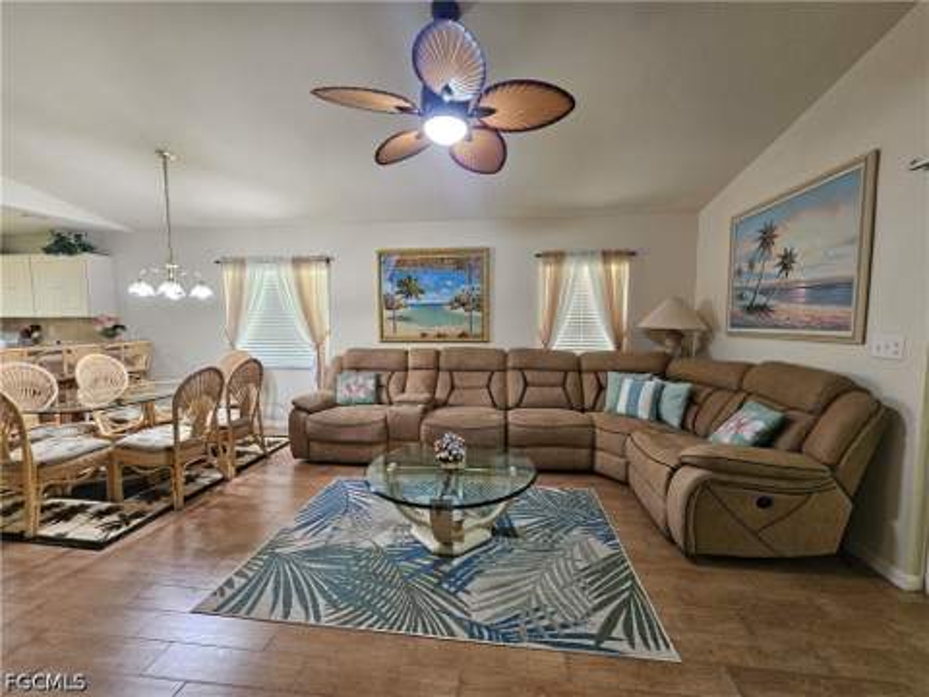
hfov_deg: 106.2
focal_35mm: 13
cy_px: 348
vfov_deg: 89.9
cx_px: 464
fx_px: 349
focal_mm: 2.2
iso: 320
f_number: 2.2
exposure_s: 1/30
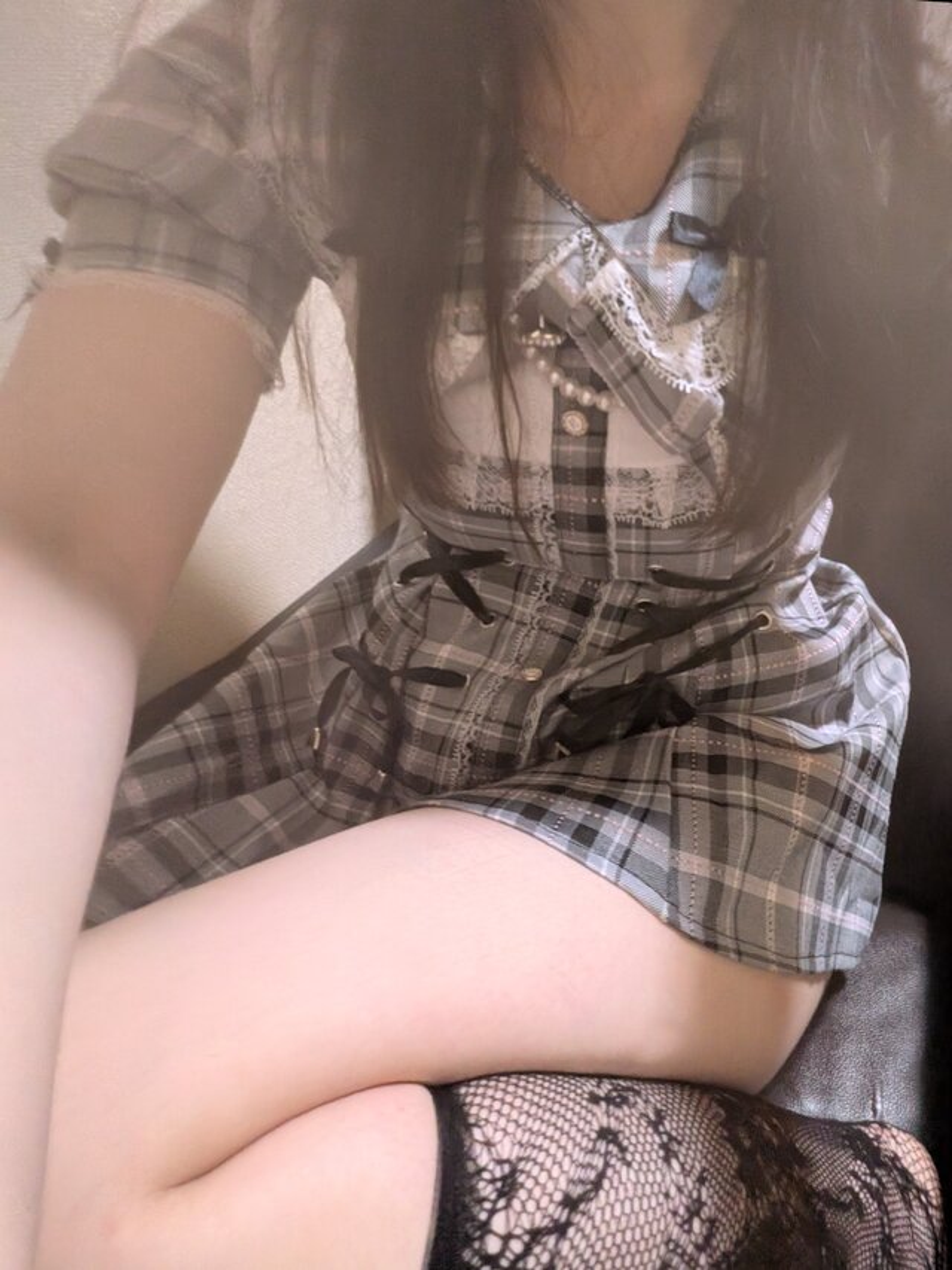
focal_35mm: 21
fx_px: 770
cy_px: 635
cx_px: 476
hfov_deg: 63.5
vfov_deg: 79.0
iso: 895
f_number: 2.2
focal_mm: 2.74
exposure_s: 1/40
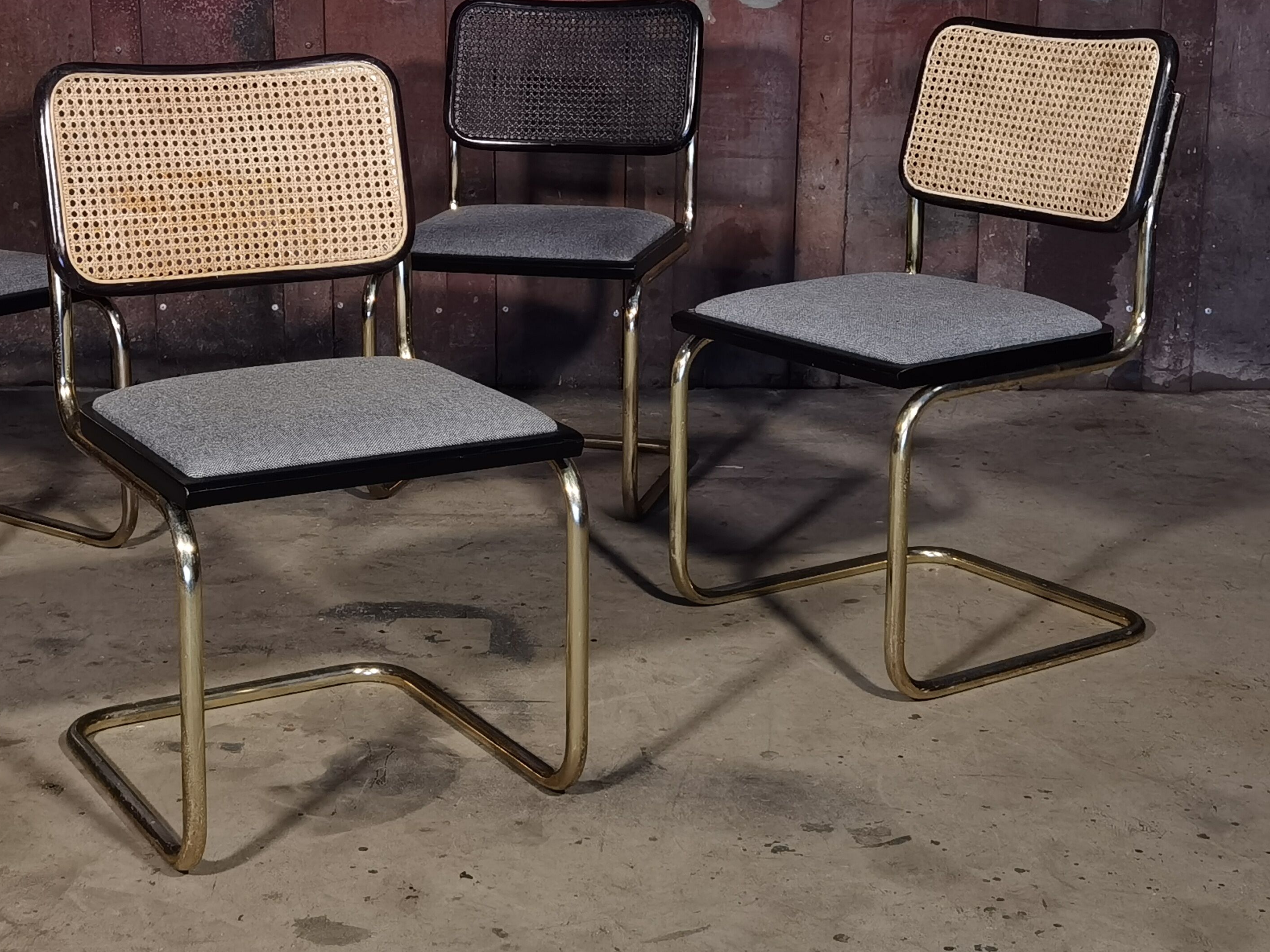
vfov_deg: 24.8
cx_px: 494
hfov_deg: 32.6
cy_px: 423
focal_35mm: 59
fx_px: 2165
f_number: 1.9
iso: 250
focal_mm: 6.71
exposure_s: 1/50
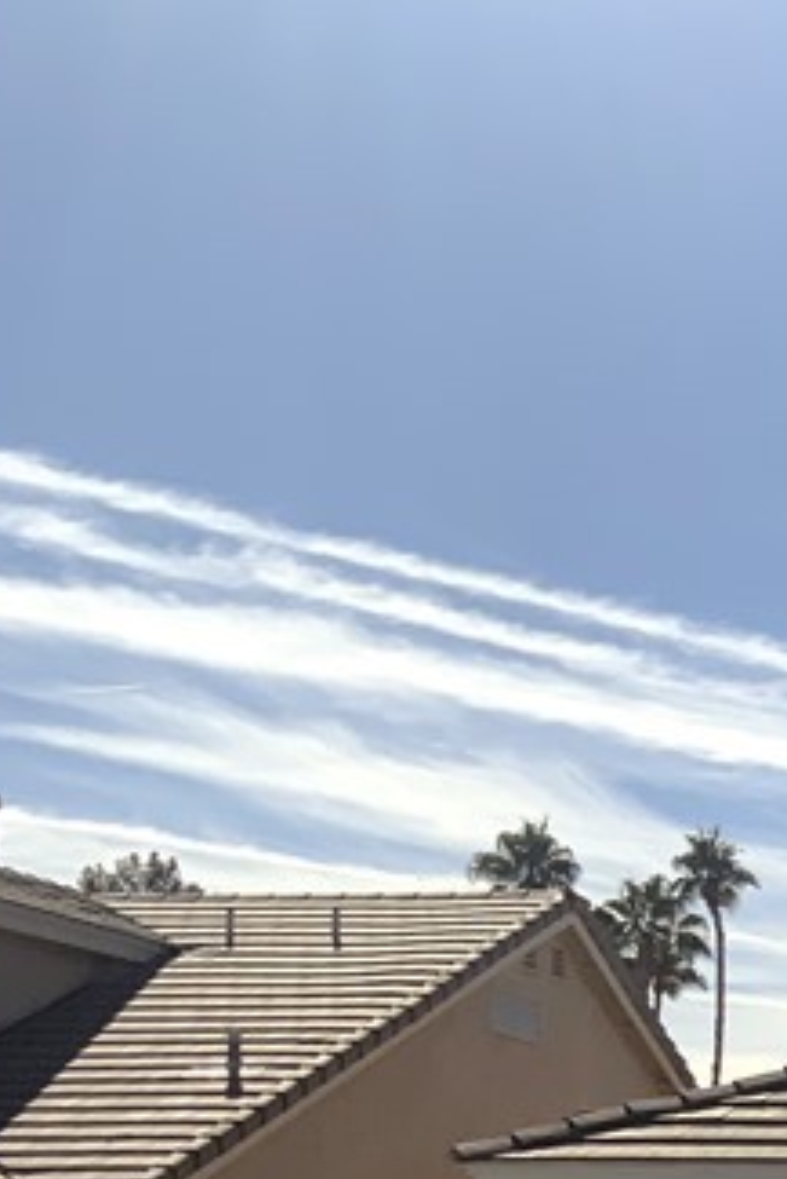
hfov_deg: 12.3
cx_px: 1690
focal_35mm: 95
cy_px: 1248
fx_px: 3112
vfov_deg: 20.6
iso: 20
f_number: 1.8
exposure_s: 1/3534
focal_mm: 3
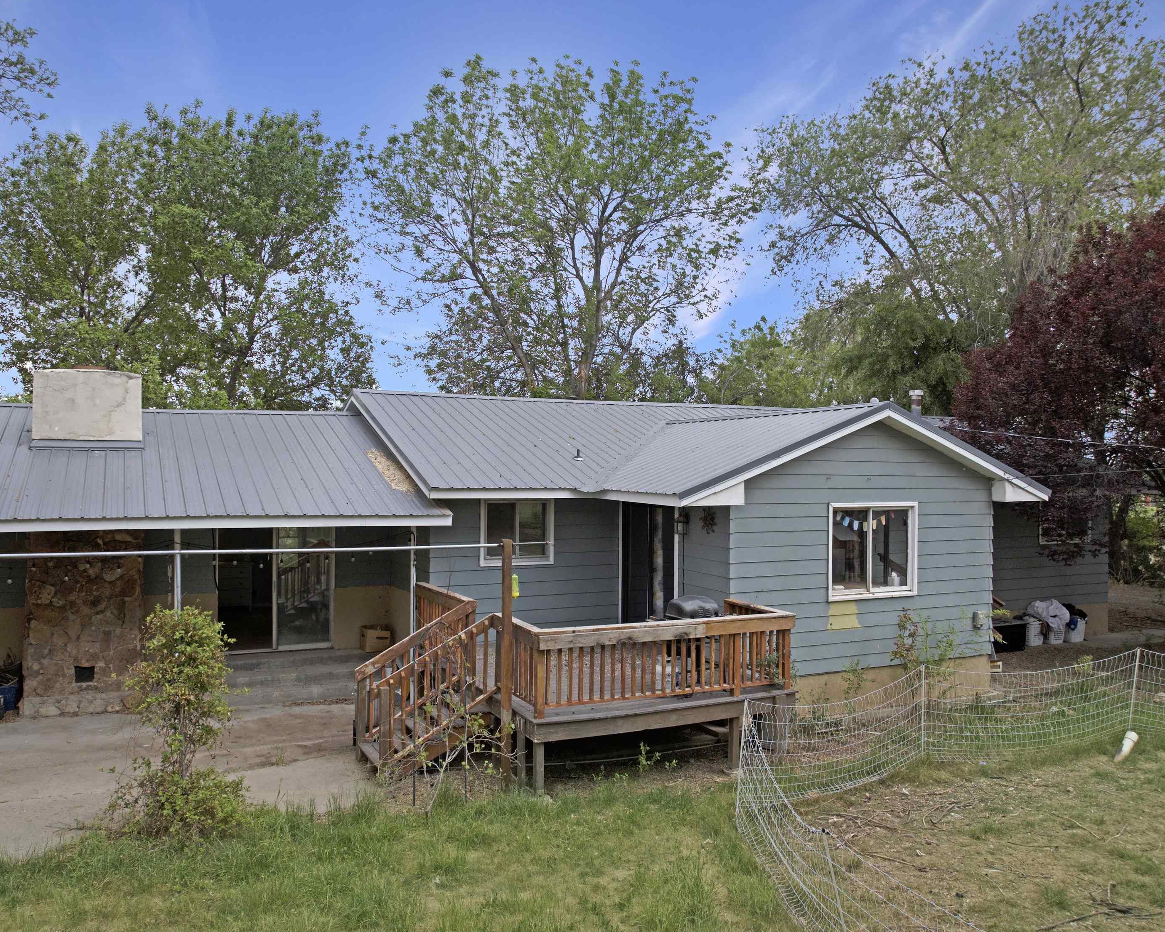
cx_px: 538
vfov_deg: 54.9
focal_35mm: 26
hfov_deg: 65.9
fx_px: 896
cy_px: 473
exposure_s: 1/15
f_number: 2.8
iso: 200
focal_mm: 12.29
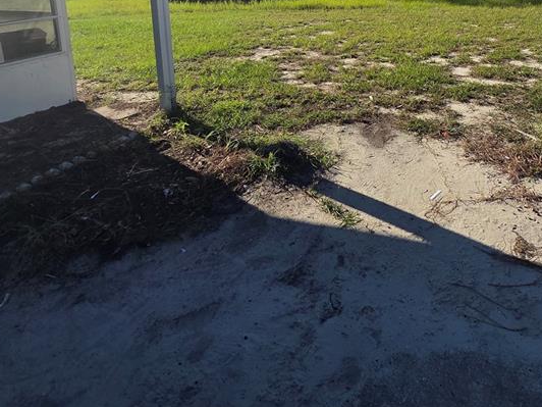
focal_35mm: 25
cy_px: 26
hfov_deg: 68.2
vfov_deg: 48.0
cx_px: 342
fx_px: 391
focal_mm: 2.2
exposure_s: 1/1894
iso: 50
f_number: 2.2
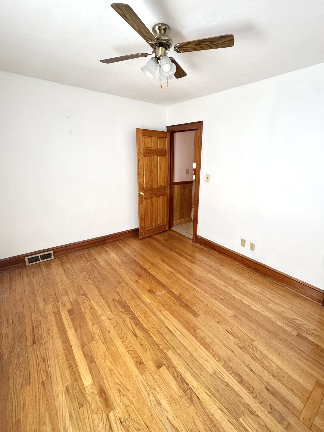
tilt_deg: -15.2
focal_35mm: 16
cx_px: 174
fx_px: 200
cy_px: 204
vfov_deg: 94.4
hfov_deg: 78.0
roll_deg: -1.1
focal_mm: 2.22
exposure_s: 1/99
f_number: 2.2
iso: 250
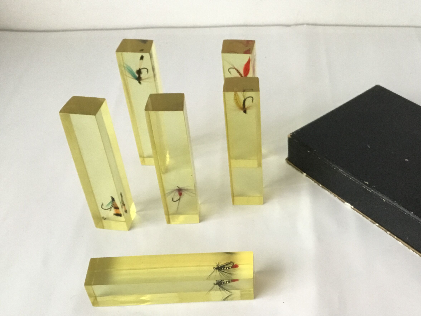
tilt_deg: -40.4
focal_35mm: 43
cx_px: 289
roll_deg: +1.6
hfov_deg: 43.1
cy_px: 175
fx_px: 523
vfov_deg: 33.6
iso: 160
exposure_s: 1/33
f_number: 2.4
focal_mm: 3.3
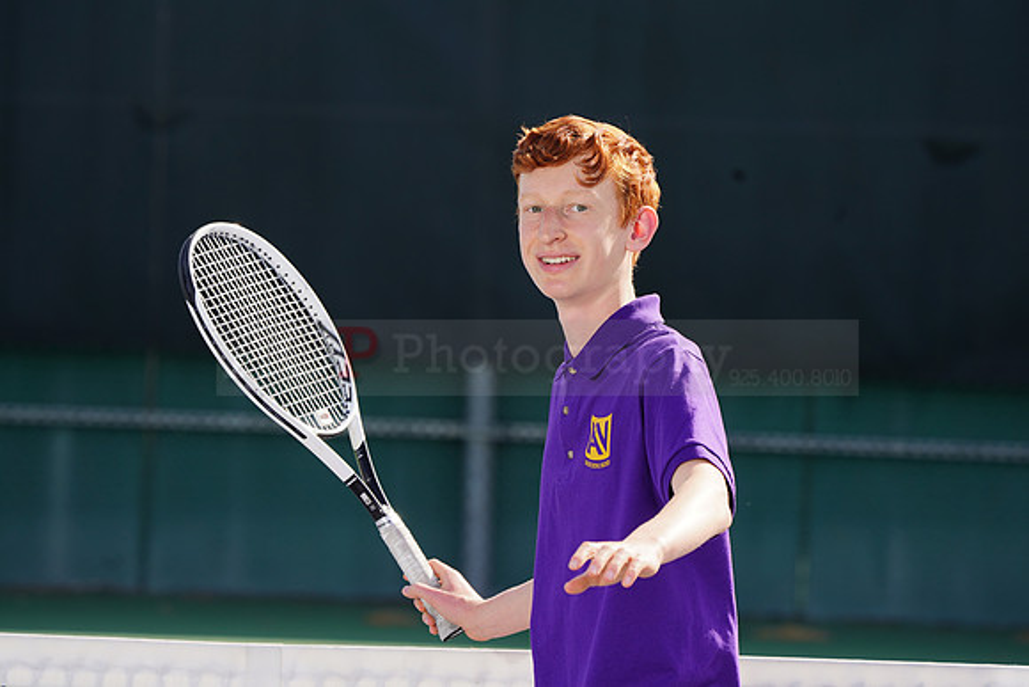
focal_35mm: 282
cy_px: 344
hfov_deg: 7.3
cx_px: 514
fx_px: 8062
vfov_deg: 4.9
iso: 100
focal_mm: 282
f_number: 8
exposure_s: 1/250
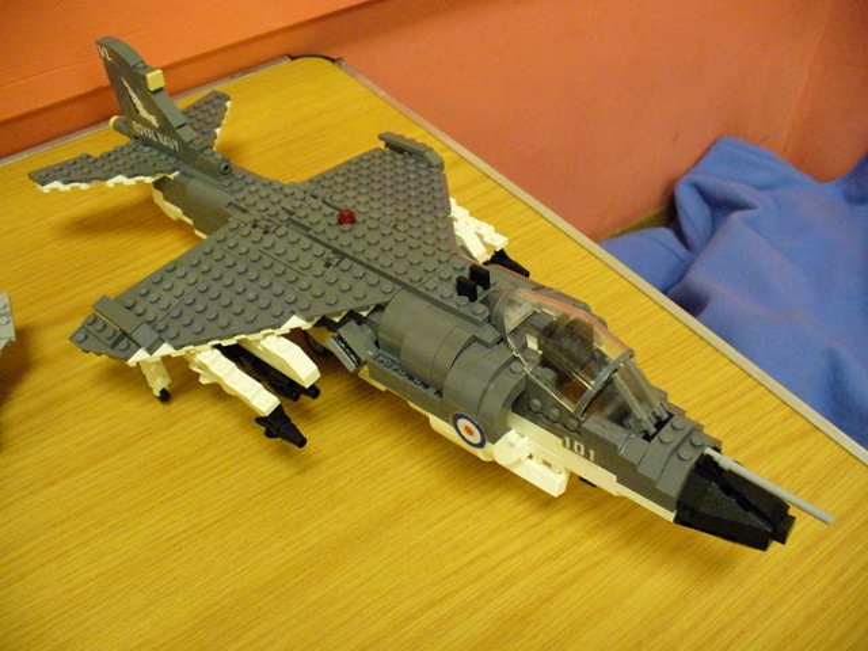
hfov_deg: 50.1
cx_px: 434
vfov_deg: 38.7
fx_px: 928
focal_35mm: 37
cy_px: 326
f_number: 2.8
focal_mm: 6.1
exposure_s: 1/25
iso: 400
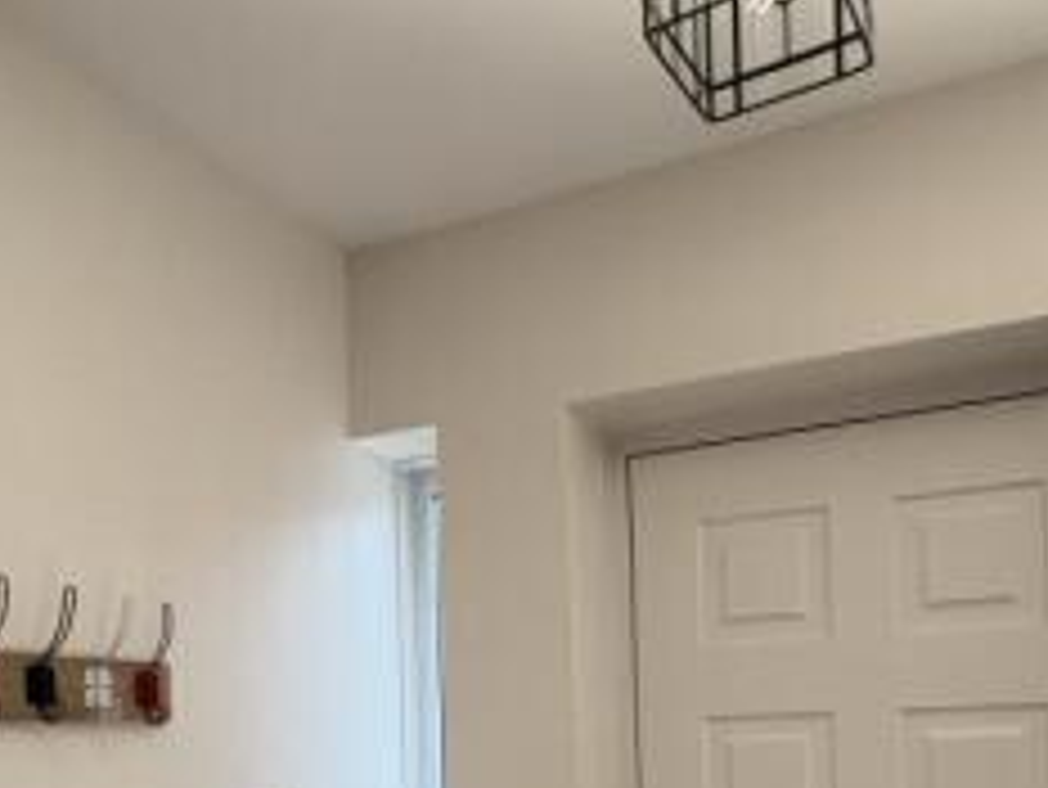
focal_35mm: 35
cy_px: 759
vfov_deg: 37.1
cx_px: 497
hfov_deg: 52.6
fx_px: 1060
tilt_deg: -1.5
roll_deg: +1.7
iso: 160
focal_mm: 2.22
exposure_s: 1/99
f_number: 2.2
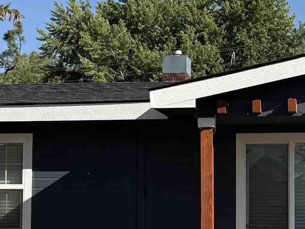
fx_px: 934
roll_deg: -0.5
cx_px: 201
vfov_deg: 13.9
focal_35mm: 106
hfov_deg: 18.5
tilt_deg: +4.6
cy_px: 172
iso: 80
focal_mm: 6.76
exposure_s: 1/4405
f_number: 1.78
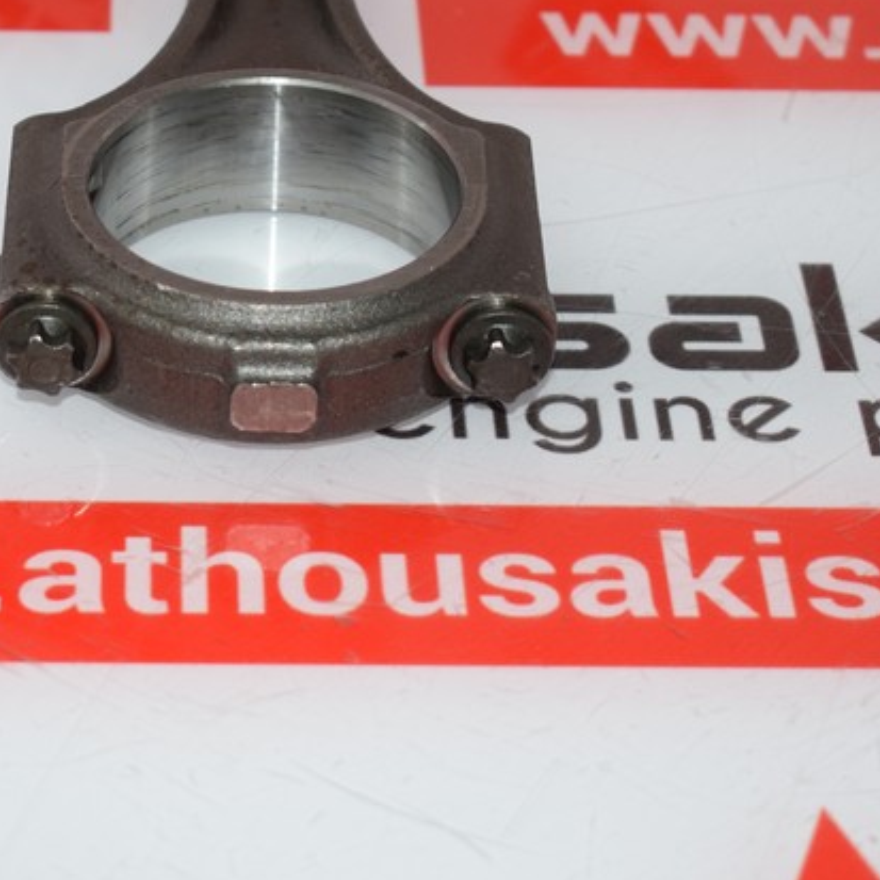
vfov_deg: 12.5
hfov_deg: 12.5
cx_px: 275
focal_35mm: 139
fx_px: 3999
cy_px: 186
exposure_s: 1/200
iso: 500
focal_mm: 45
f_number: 5
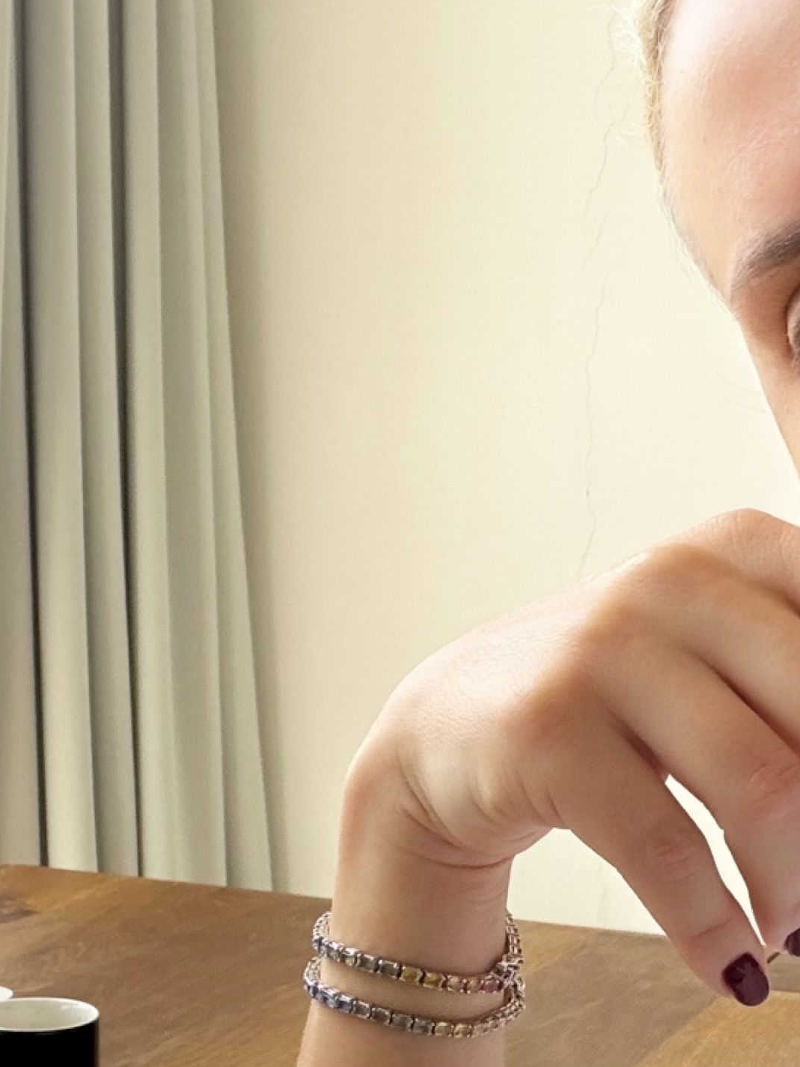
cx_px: 584
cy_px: 732
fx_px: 2003
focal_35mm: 65
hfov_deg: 22.4
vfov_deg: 29.6
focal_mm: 2.71
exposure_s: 1/72
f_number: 1.9
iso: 80
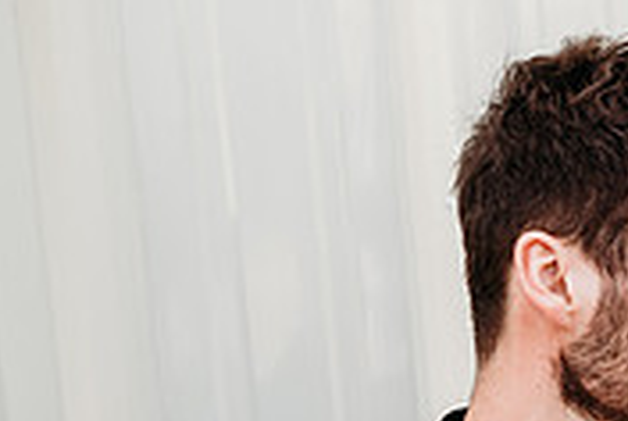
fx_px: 1380
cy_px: 401
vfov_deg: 17.0
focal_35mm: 79
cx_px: 739
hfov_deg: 23.6
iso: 100
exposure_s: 1/640
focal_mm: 24
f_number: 2.8
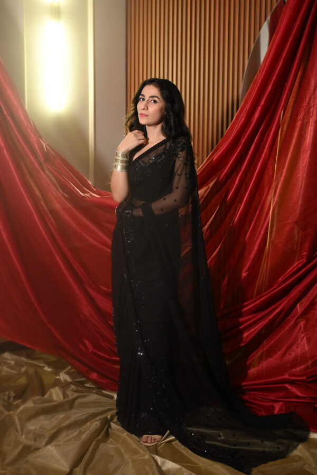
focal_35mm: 50
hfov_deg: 27.0
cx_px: 158
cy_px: 238
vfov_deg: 39.6
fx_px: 660
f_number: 2.2
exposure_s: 1/160
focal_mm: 50
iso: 1600
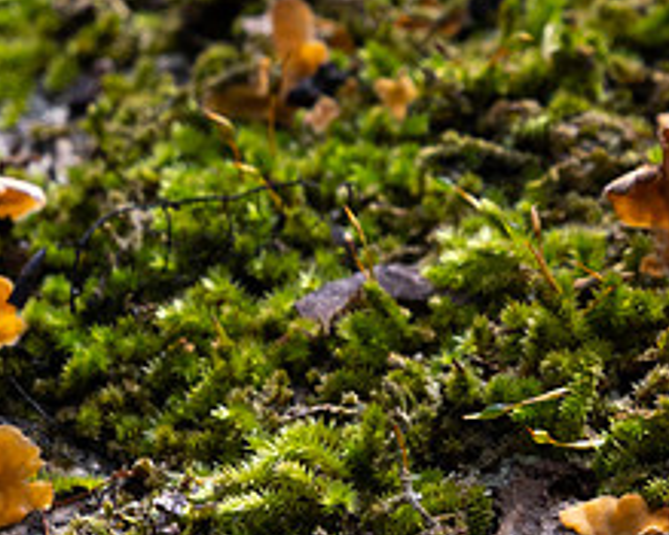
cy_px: 415
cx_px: 958
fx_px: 7006
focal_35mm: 354
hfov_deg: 5.4
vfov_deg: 4.4
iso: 160
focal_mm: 44
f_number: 8
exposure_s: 1/60
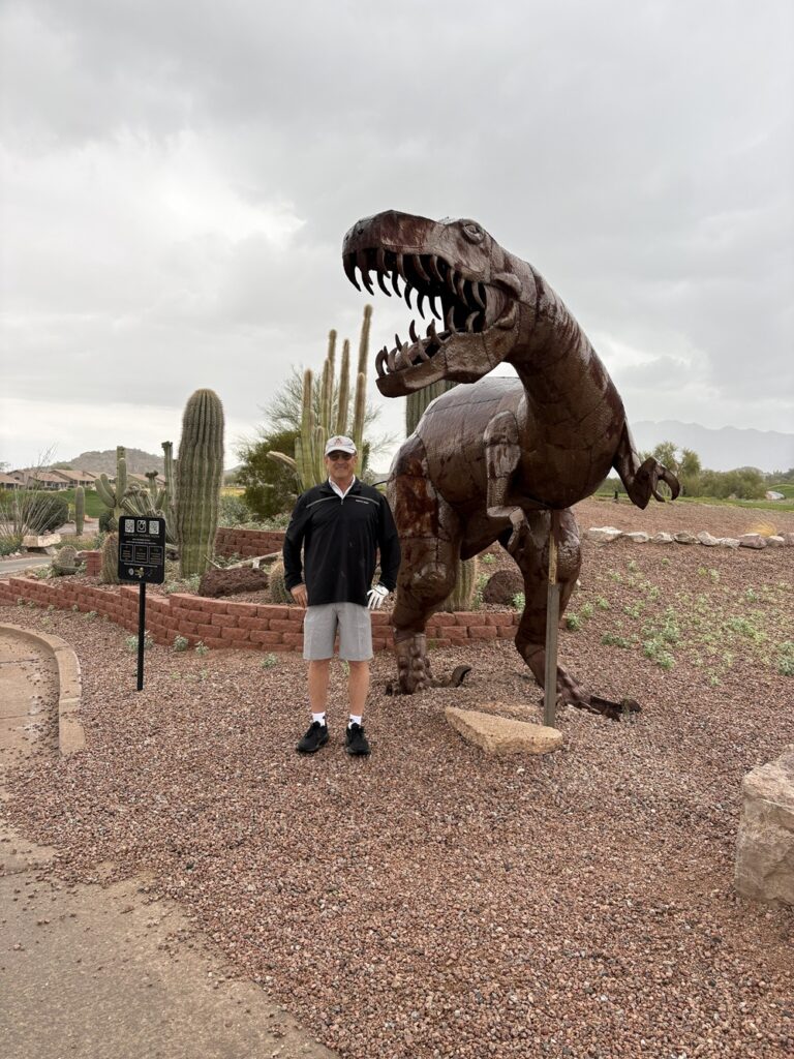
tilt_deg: -2.2
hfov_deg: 53.1
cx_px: 397
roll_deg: -1.8
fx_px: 795
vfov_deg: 67.3
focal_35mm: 26
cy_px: 530
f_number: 1.6
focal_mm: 5.96
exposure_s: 1/511
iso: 50
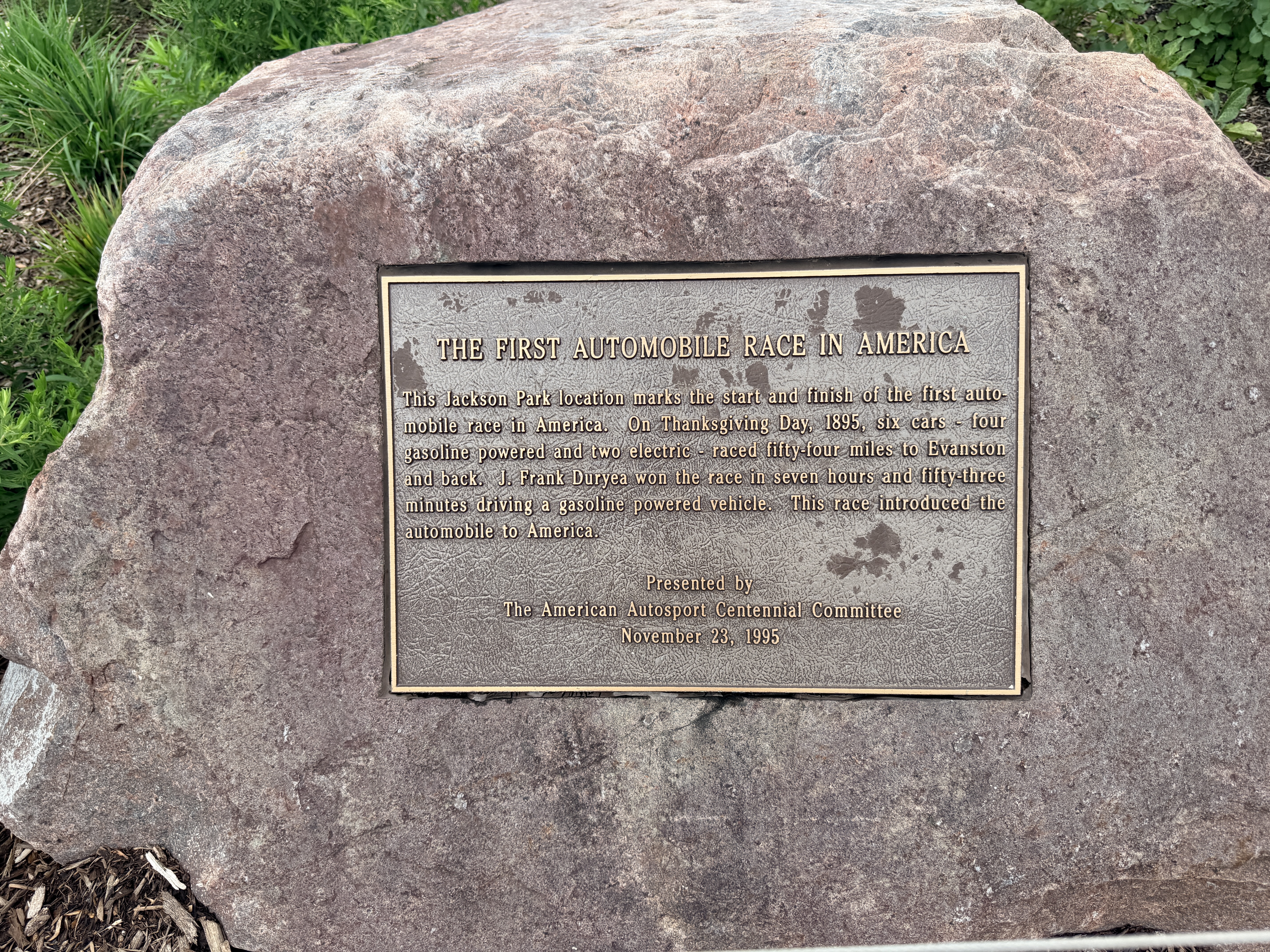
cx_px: 635
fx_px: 881
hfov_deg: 71.6
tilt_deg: -38.1
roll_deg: +2.2
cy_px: 476
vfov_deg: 56.8
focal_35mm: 24
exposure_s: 1/1618
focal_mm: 6.76
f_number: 1.78
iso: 80
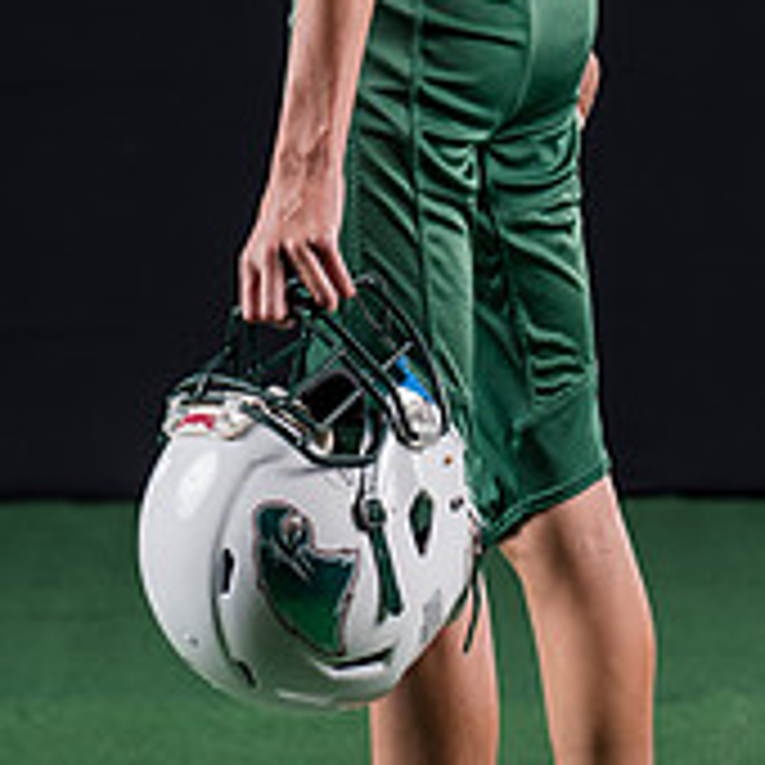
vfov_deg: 7.2
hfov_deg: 7.3
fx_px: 6026
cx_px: 414
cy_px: -202
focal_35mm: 241
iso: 200
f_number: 4
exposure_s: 1/160
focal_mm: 107
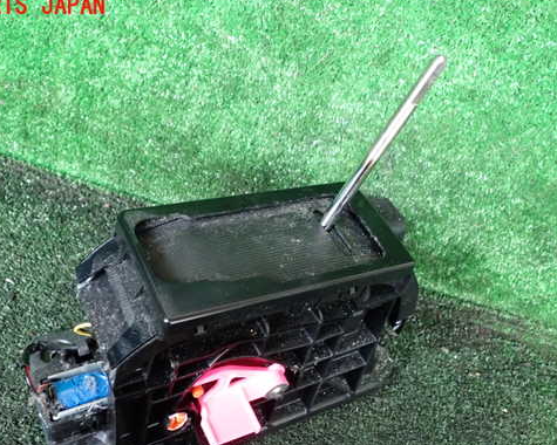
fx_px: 610
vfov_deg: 40.0
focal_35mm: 37
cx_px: 244
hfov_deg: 49.0
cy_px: 255
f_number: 2.3
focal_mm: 5.4
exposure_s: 1/25
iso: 800
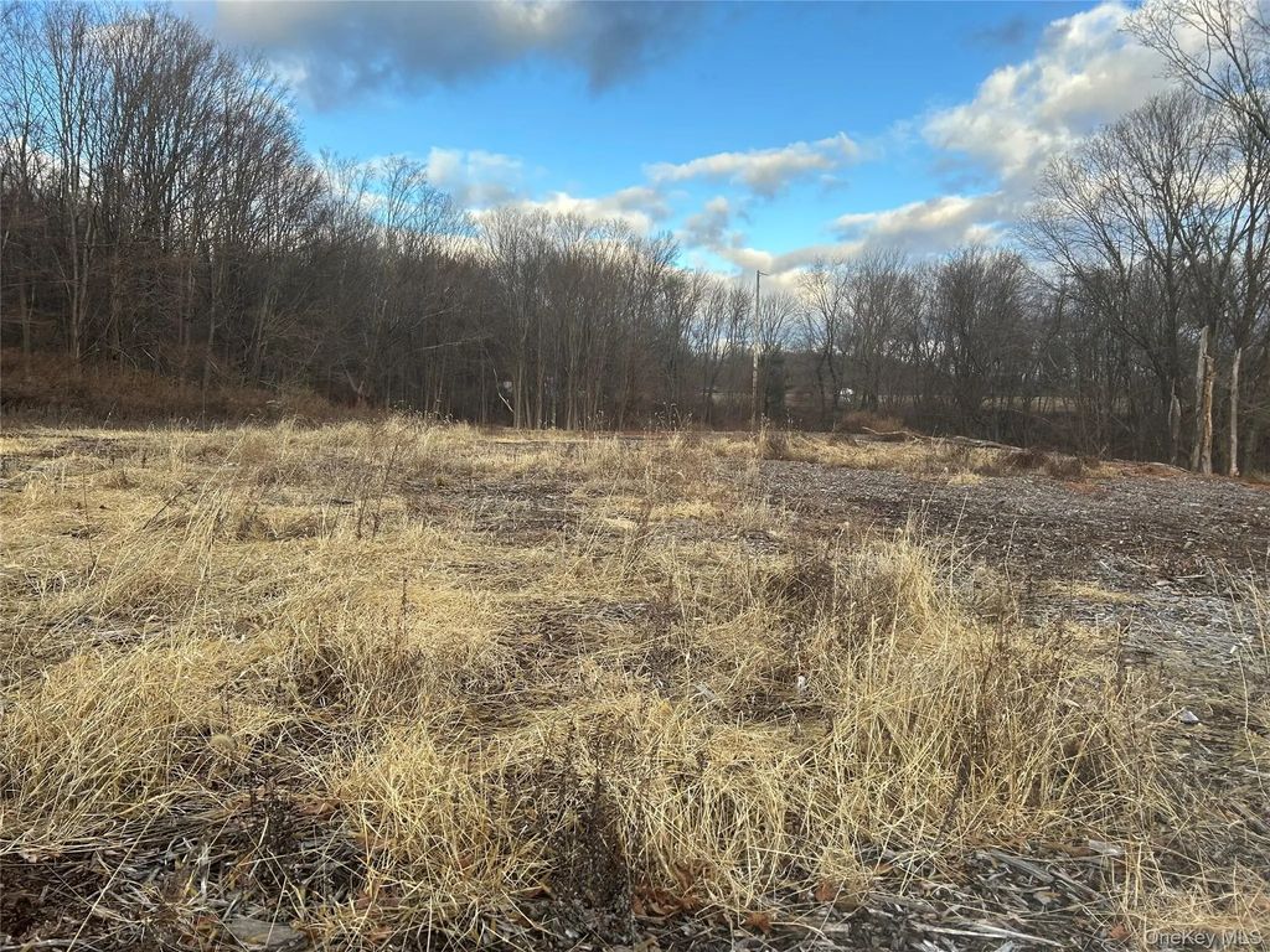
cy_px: 476
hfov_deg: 67.3
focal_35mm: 26
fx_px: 954
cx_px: 635
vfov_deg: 53.1
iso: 50
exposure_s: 1/709
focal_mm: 5.7
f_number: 1.5
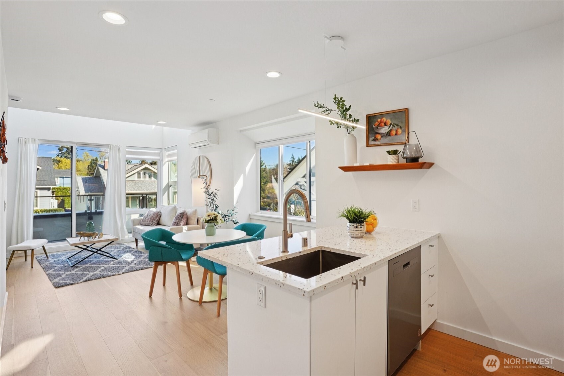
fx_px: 266
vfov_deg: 70.4
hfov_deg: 93.3
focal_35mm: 17
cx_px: 282
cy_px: 188
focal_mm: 17
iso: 400
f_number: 8
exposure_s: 1/90
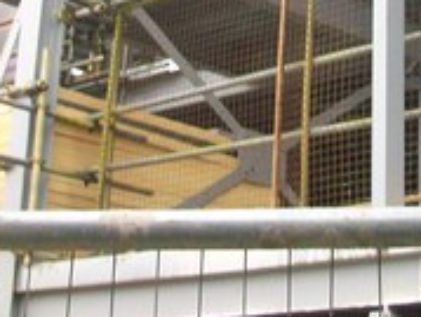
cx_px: 278
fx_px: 1304
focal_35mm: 107
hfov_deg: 18.3
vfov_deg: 13.3
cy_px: -108
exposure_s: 1/100
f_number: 2.8
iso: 120
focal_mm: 5.7
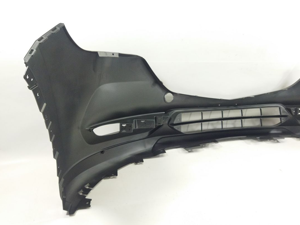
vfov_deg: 46.8
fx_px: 260
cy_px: 116
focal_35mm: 30
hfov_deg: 59.9
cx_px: 156
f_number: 1.79
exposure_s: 1/100
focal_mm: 4.71
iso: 194
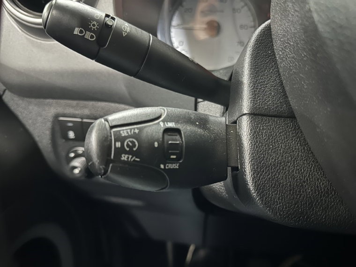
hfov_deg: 71.6
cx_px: 178
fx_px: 247
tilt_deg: -22.7
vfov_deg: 56.8
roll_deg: +0.4
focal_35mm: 24
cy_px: 134
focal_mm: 6.86
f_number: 1.78
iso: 1600
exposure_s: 1/9
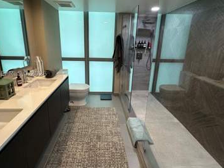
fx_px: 123
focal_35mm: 19
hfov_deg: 84.6
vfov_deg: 68.4
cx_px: 105
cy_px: 74
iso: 160
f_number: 2.2
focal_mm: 2.22
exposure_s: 1/120
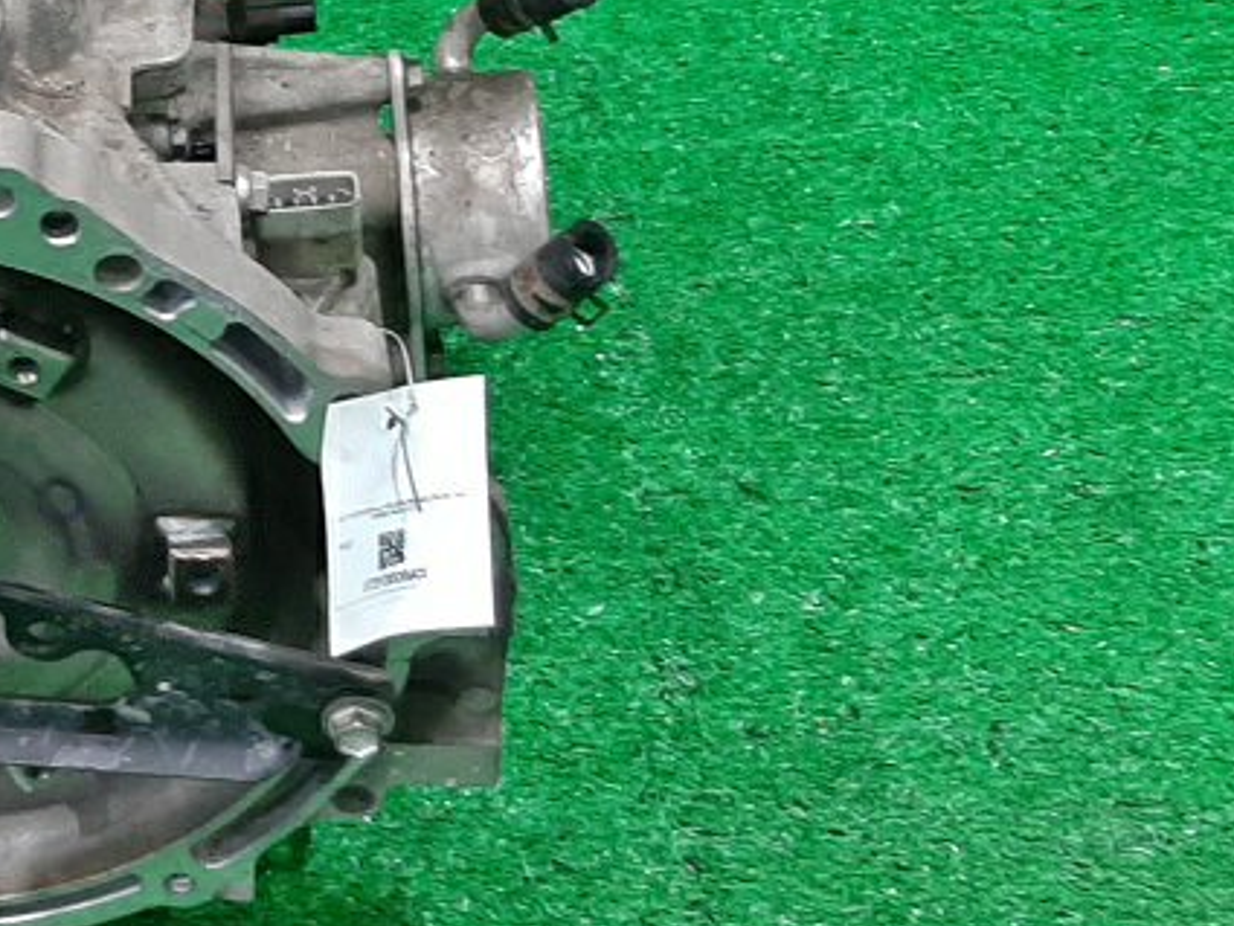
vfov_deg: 16.7
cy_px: 255
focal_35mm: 88
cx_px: -287
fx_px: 3138
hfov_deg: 20.6
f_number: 1.7
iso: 146
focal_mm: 3.93
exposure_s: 1/50
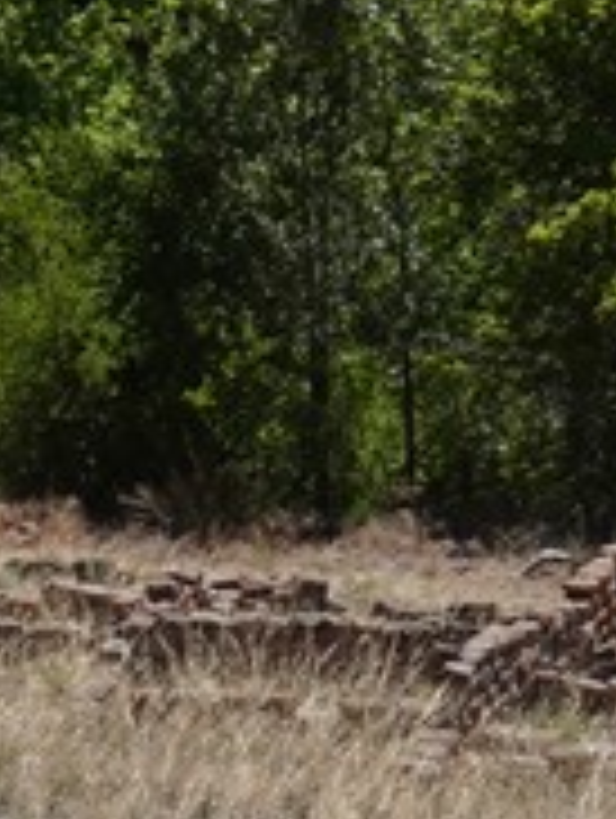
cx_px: -1870
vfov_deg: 3.1
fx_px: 15008
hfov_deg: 2.3
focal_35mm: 634
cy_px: 2030
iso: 100
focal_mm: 60
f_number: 14
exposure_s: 1/100
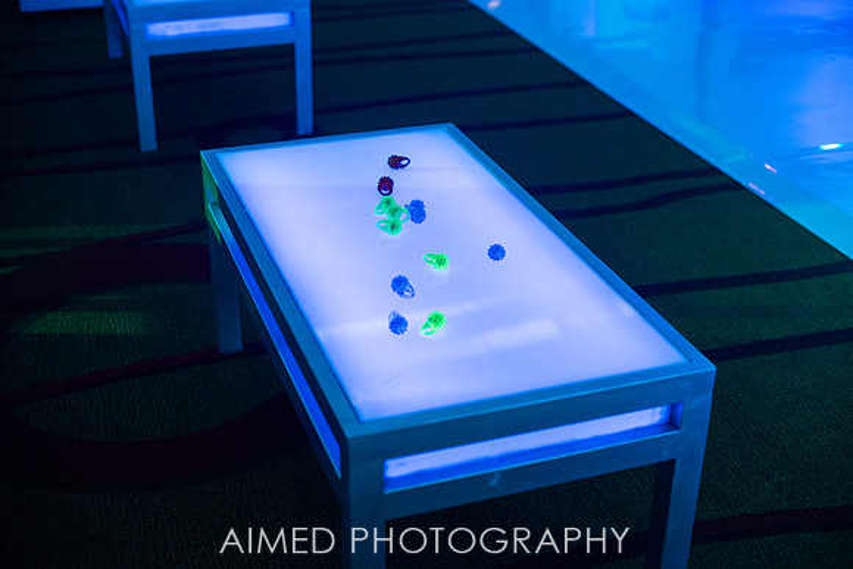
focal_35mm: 50
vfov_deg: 27.0
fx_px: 1185
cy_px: 284
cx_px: 426
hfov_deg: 39.6
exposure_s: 1/400
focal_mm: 50
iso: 800
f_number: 2.8
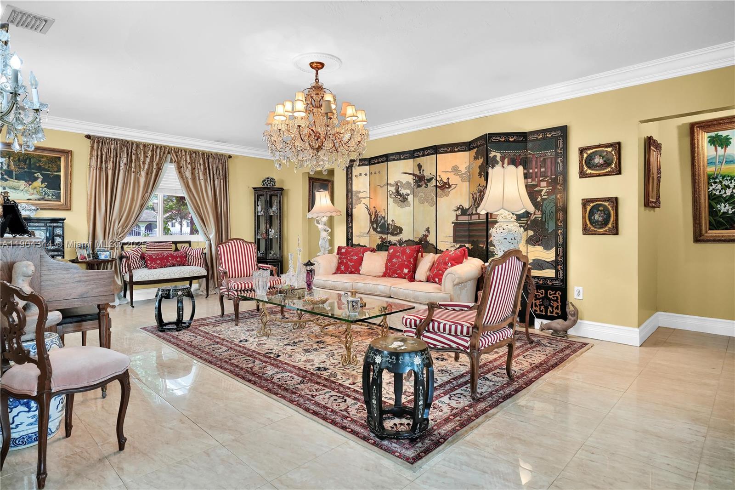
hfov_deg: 84.0
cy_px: 245
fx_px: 408
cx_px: 368
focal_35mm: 20
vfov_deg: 61.9
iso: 500
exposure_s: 1/1250
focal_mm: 20
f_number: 10
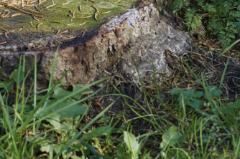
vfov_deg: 3.4
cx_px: -111
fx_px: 2668
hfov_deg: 5.1
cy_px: -9
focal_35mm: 401
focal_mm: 87
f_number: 5
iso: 125
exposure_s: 1/50
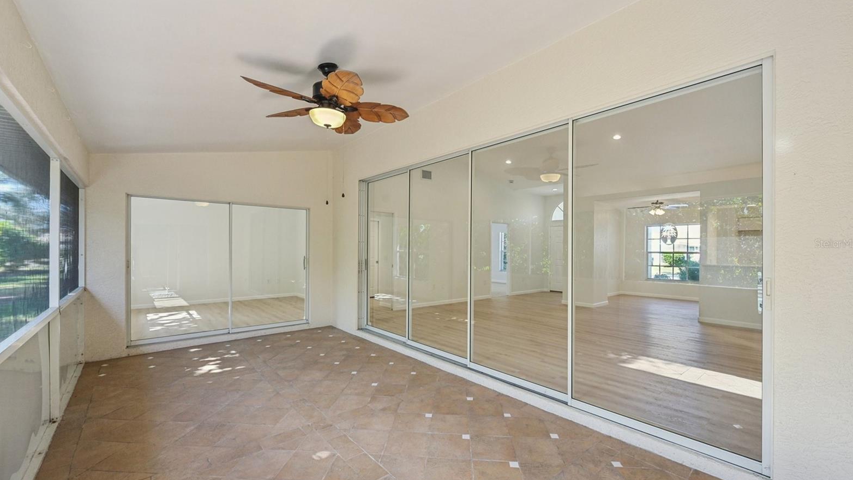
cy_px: 243
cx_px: 427
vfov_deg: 70.5
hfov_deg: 103.0
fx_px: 339
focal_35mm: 15
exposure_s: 1/50
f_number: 8
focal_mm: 14
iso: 400
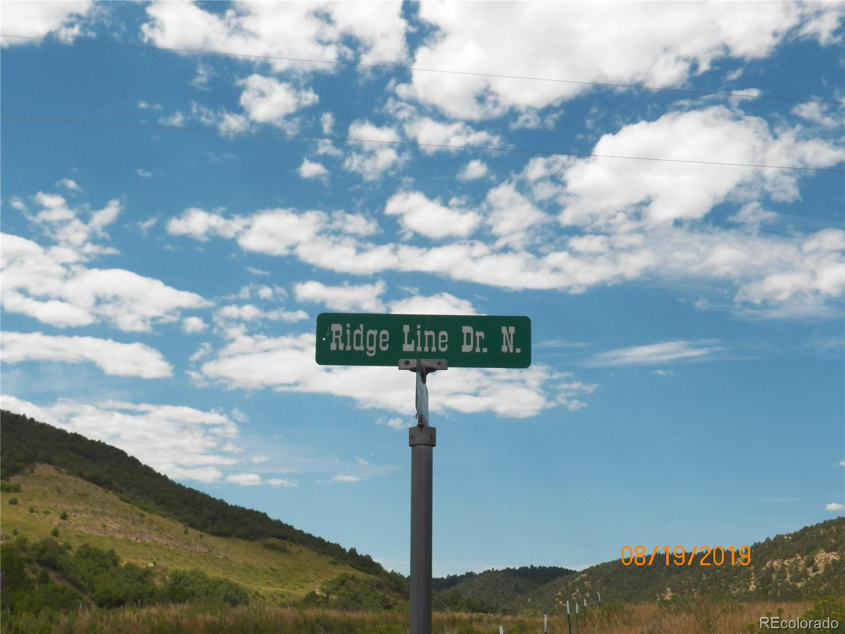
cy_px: 317
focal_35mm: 50
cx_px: 422
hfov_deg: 38.2
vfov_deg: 29.1
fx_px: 1221
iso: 125
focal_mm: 8.9
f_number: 4.5
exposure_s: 1/1250
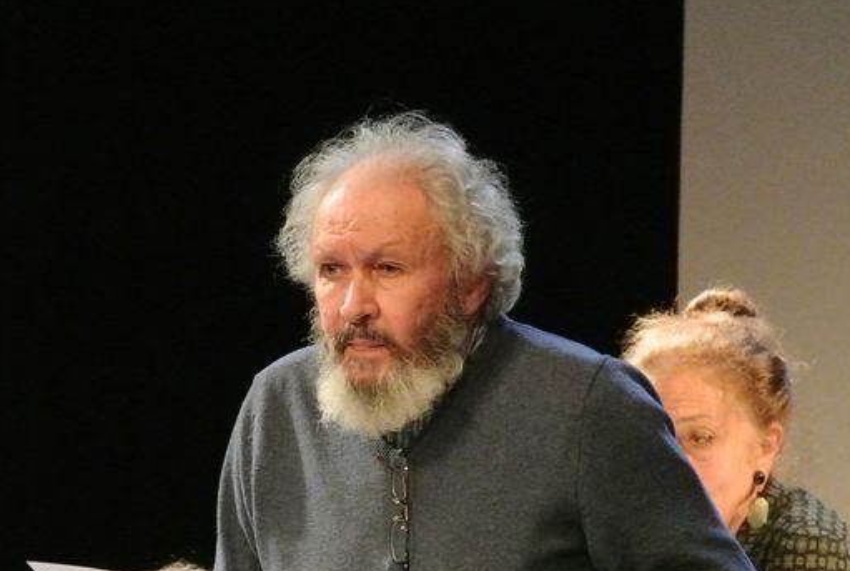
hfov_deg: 6.8
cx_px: 358
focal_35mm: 302
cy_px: 414
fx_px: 7145
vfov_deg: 4.6
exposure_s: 1/40
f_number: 4.8
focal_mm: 71.6
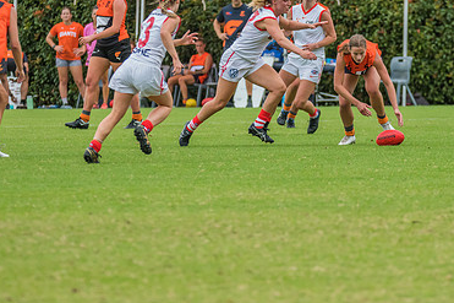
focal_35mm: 471
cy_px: 99
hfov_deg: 4.4
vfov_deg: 2.9
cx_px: 344
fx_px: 5937
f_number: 7.1
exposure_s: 1/1600
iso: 1000
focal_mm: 260
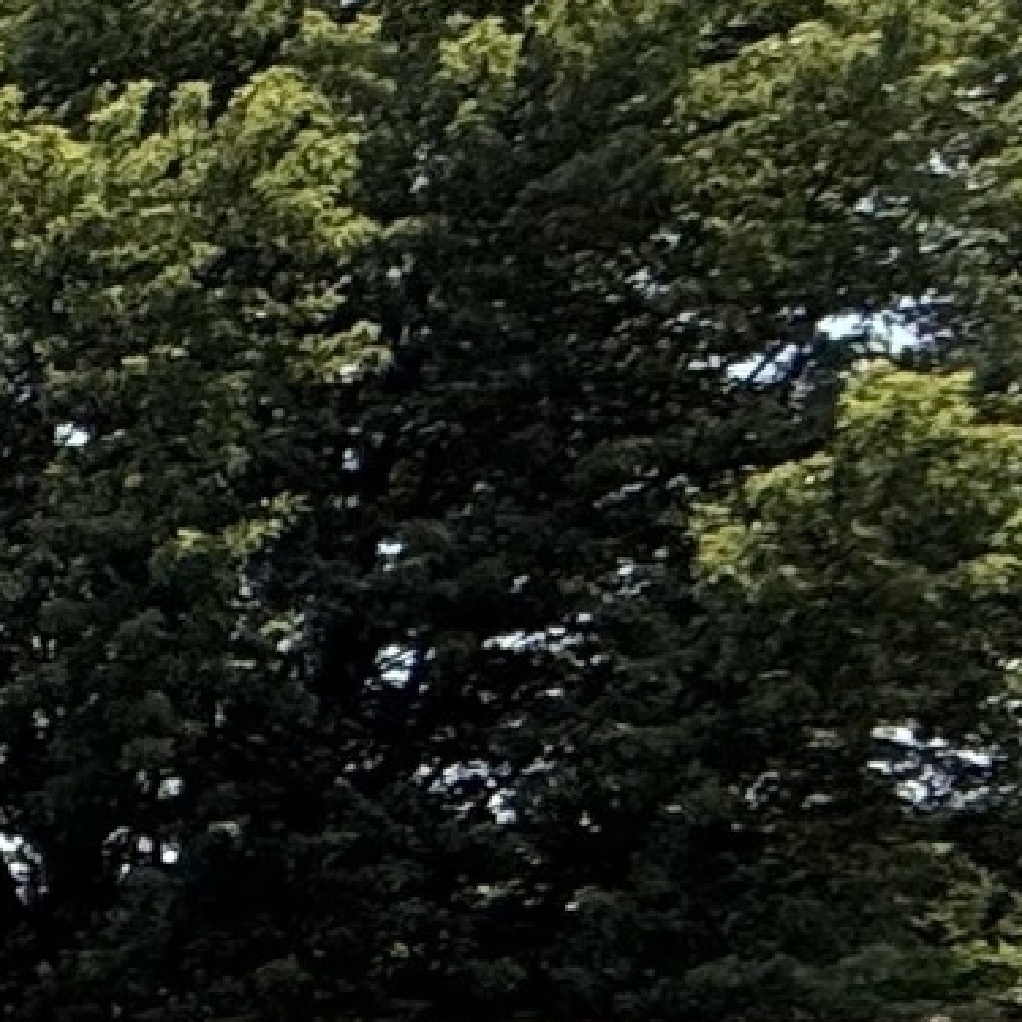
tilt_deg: -1.3
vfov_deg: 16.4
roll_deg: +1.2
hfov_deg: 8.5
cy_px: 1275
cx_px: -2930
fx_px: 3374
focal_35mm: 101
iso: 50
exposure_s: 1/2024
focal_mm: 2.22
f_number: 2.2
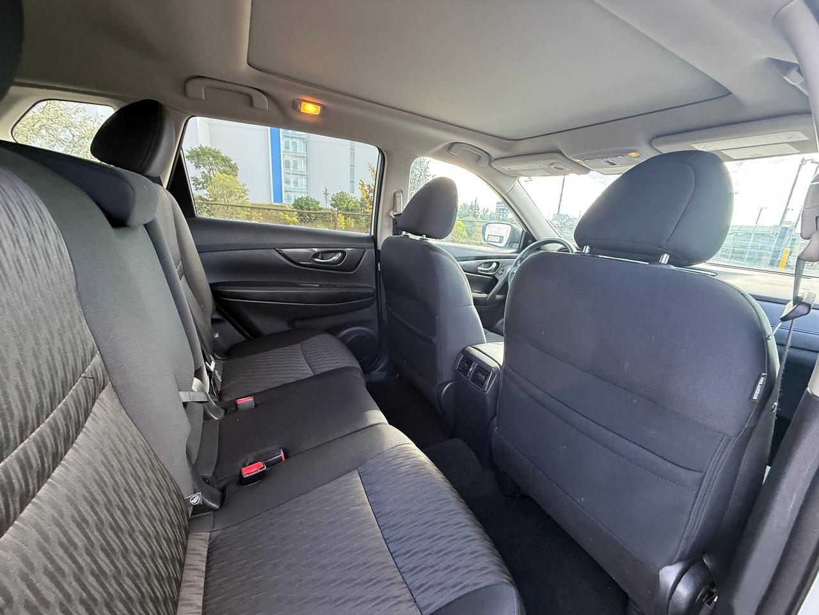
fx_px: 331
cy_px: 308
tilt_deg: -15.1
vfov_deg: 85.7
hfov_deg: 102.1
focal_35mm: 14
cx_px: 410
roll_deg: -3.5
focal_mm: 2.22
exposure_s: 1/99
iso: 320
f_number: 2.2
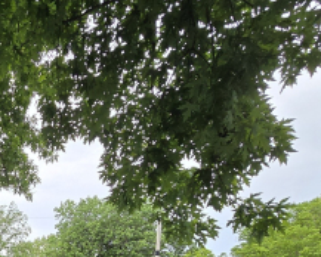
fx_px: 371
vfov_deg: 30.3
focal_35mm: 39
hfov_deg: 35.6
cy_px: 334
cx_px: -73
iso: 50
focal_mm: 2.2
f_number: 2.2
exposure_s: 1/529
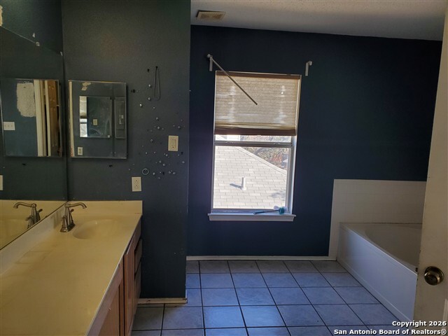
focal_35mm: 26
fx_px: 336
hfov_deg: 67.3
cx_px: 224
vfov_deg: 53.1
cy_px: 168
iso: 64
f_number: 2.4
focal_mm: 4.3
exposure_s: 1/120
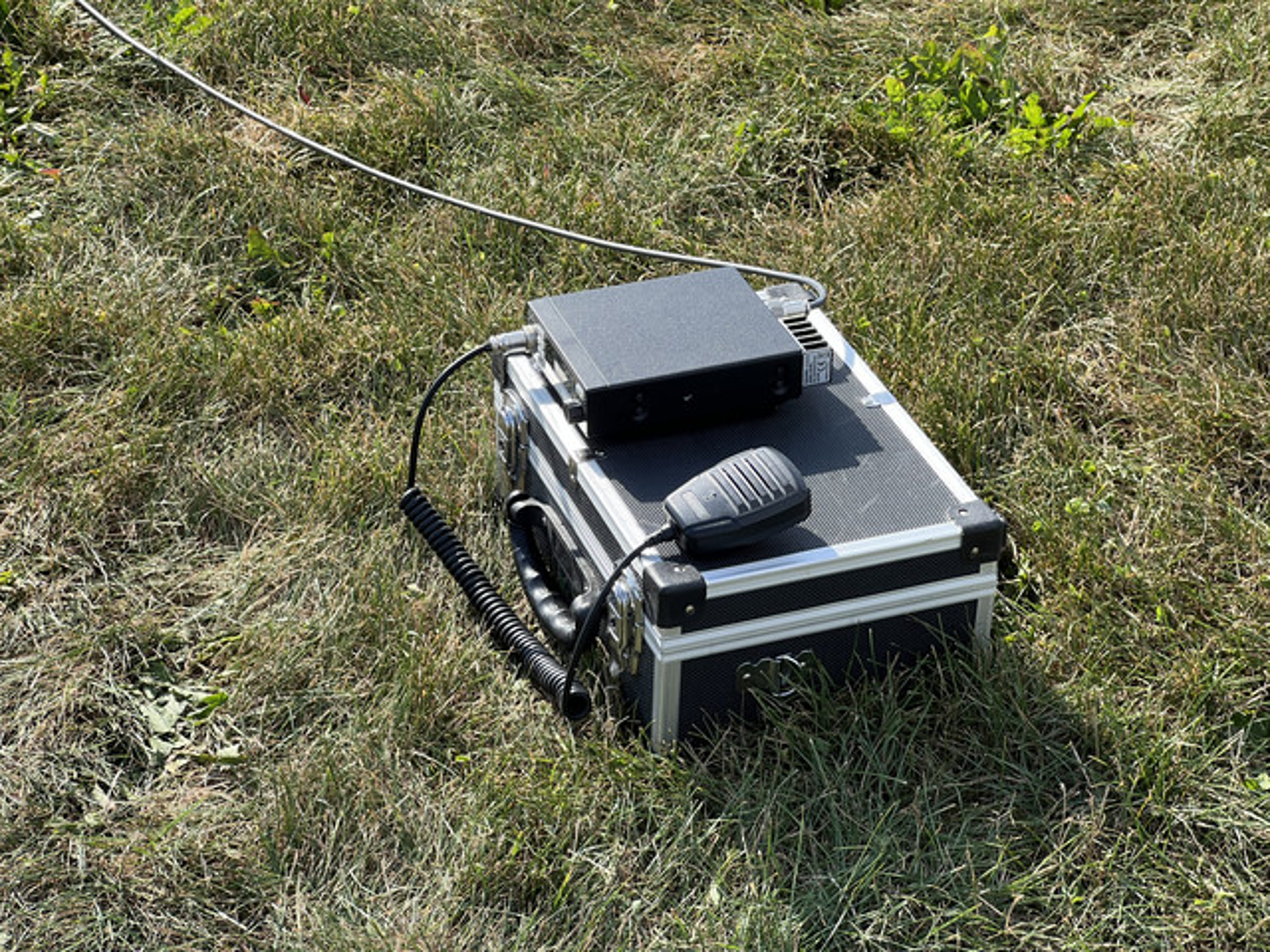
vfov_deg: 19.1
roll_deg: +1.0
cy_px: 476
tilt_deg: -34.3
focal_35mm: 77
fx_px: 2825
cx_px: 635
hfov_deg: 25.3
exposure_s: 1/257
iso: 32
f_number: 2.8
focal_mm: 9
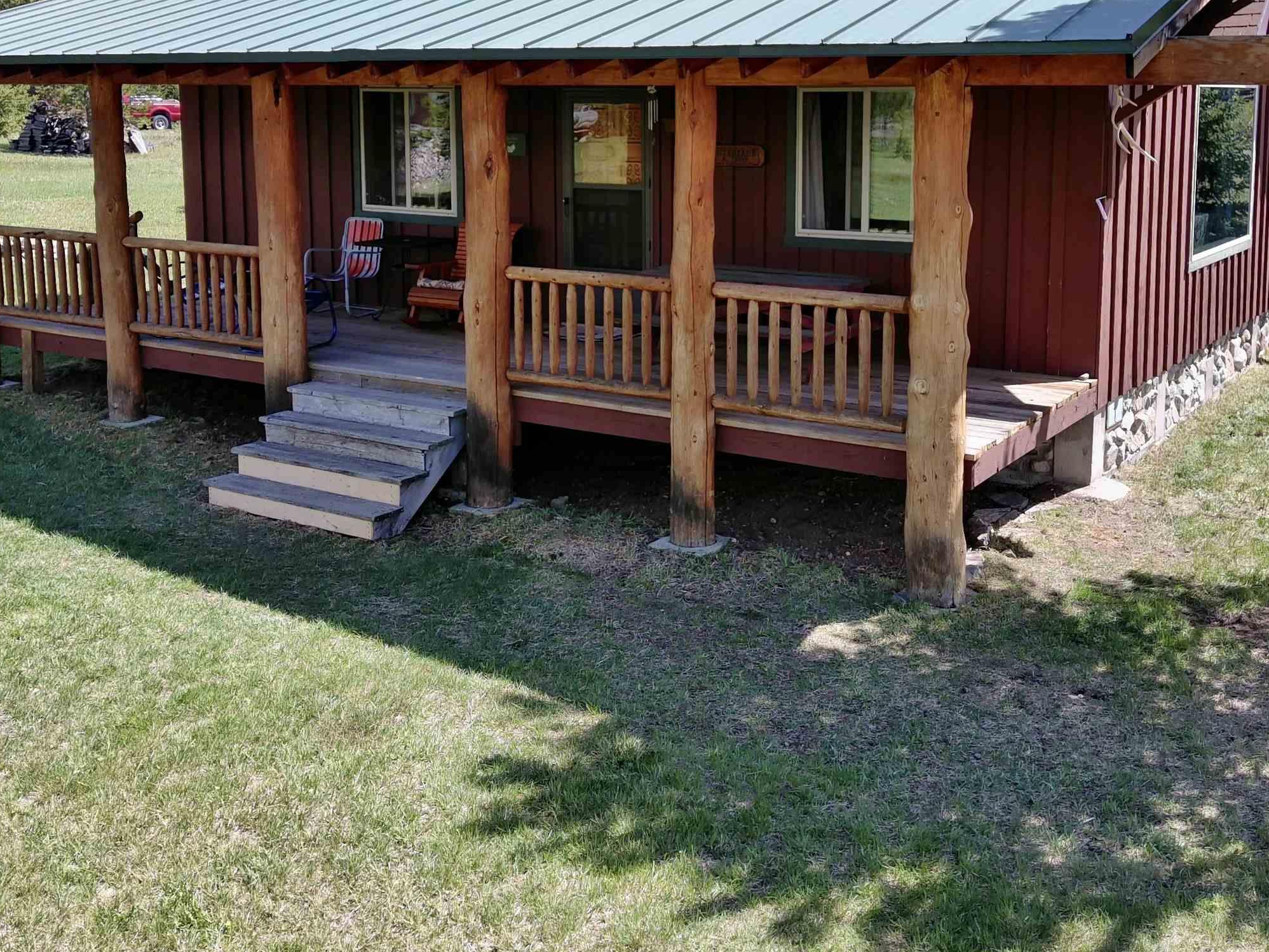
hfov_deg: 46.8
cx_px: 675
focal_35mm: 40
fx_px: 1466
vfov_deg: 35.4
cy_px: 283
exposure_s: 1/500
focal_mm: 4.74
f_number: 1.8
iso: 100
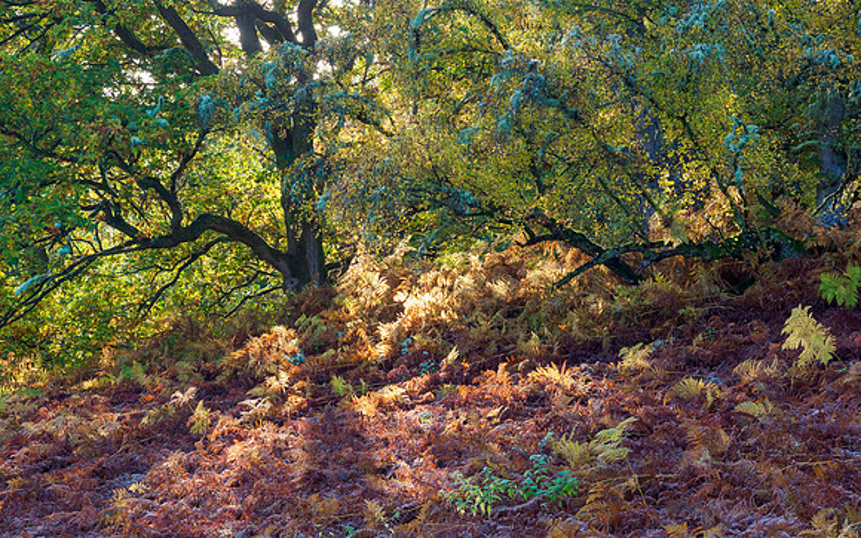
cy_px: 286
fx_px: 1989
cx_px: 430
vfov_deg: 15.4
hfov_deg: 24.4
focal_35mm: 85
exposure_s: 1/80
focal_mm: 40
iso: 800
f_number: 5
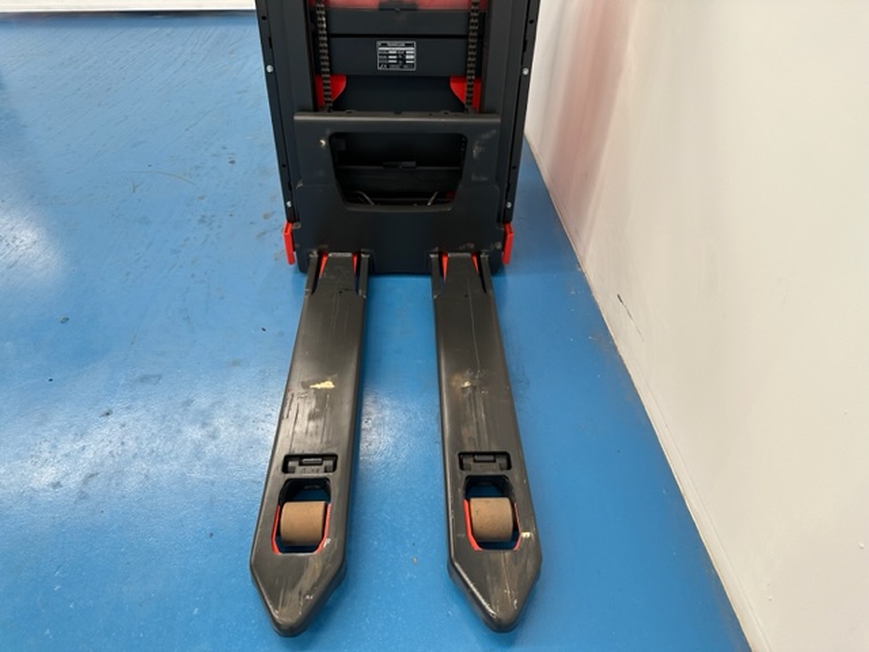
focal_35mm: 24
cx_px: 434
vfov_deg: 56.8
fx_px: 602
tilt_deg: -40.3
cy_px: 326
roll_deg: -0.8
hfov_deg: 71.6
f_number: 1.78
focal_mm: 6.86
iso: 100
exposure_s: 1/121
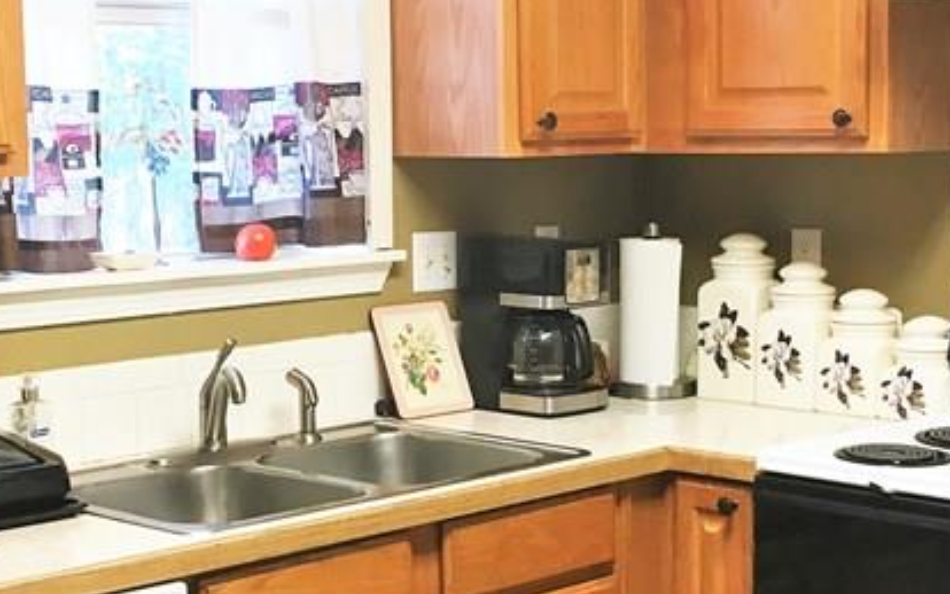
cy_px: 359
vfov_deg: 17.2
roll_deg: +1.1
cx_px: 521
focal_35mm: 76
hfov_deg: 27.1
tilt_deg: -6.8
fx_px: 1968
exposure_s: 1/30
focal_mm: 4.15
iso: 50
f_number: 2.2
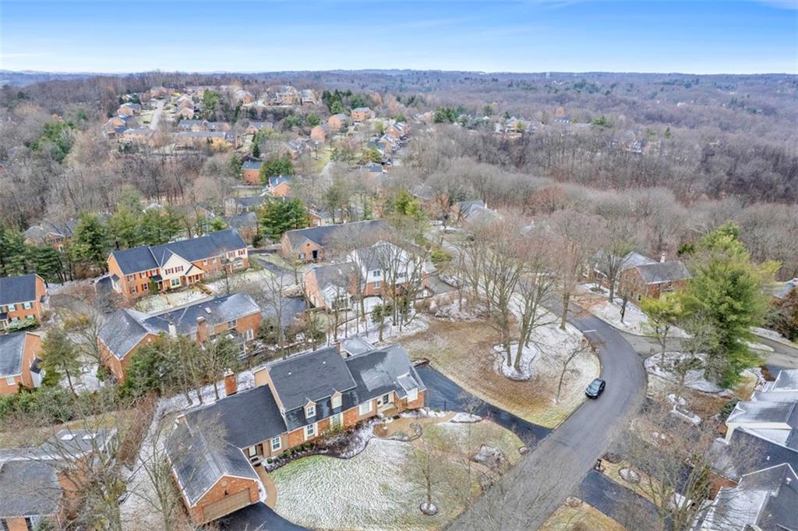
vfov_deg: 57.1
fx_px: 487
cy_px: 266
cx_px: 399
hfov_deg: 78.6
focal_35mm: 22
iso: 170
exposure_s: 1/125
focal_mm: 8.38
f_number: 2.8
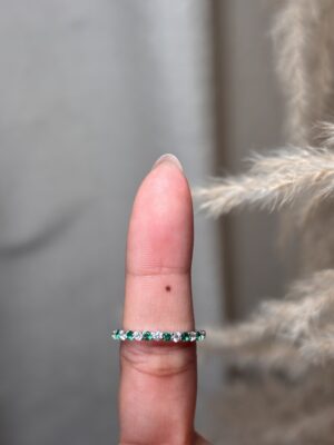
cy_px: 222
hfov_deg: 28.0
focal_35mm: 52
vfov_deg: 36.8
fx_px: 669
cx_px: 167
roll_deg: +5.5
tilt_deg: -31.7
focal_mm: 5.96
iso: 32
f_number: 1.6
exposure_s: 1/121
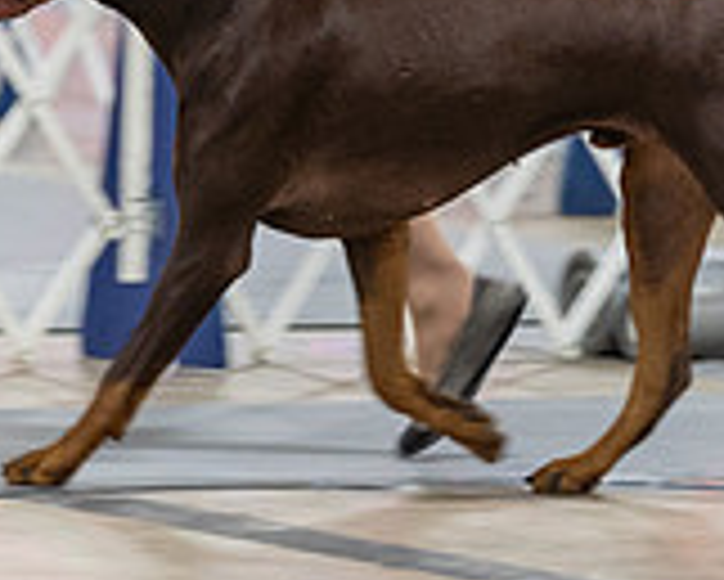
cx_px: 101
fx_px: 11664
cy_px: -171
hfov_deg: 3.6
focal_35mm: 544
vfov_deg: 2.8
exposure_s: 1/160
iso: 2000
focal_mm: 138
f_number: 2.8
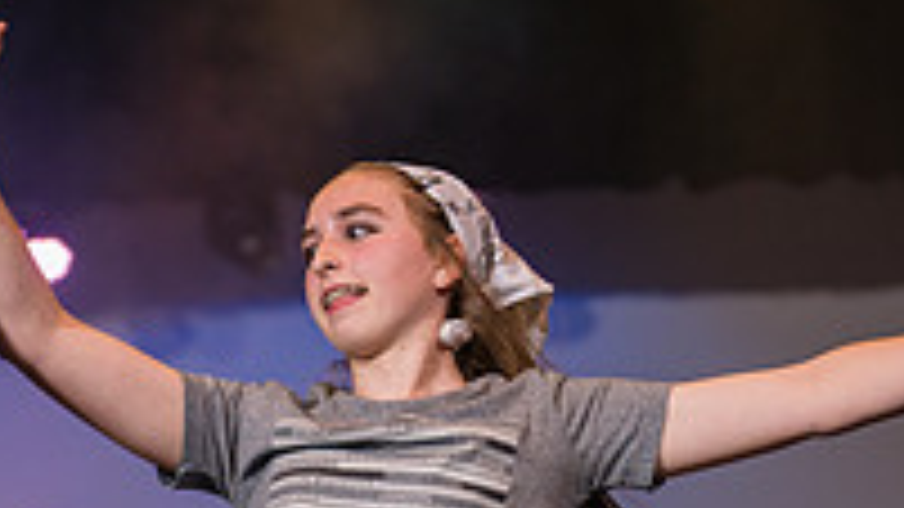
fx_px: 3931
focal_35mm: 164
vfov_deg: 7.2
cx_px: 292
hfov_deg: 13.1
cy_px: 895
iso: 400
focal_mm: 70
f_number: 2.8
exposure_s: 1/500
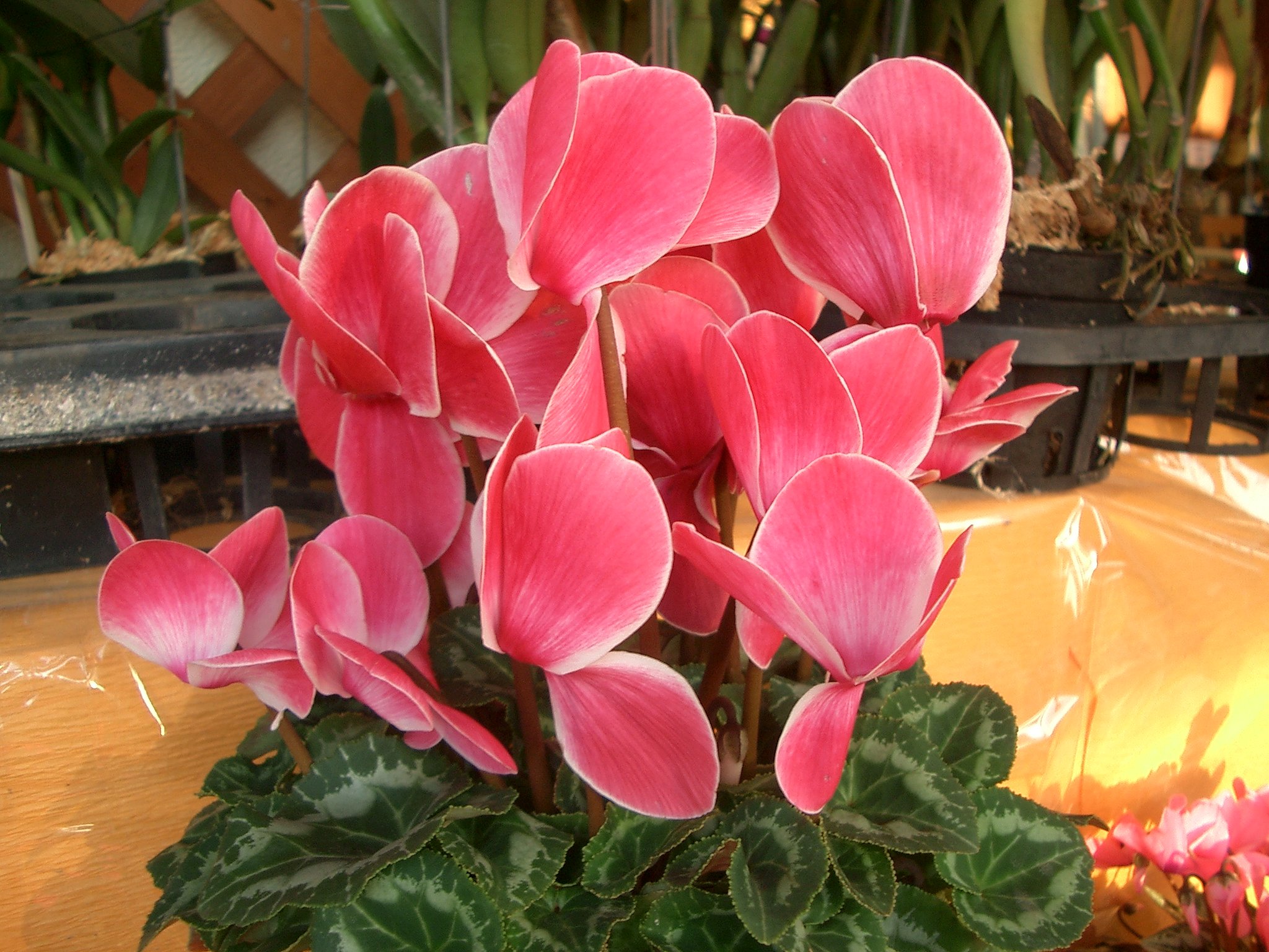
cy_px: 476
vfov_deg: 40.7
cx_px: 634
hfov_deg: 52.6
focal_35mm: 35
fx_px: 1283
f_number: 2.6
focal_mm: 5.8
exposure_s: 1/125
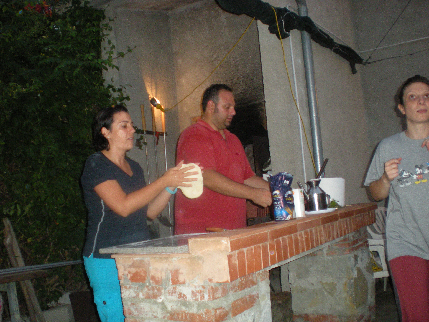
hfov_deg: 49.0
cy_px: 161
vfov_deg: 37.7
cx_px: 214
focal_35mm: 38
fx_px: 471
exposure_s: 1/60
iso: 348
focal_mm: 6.3
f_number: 3.1
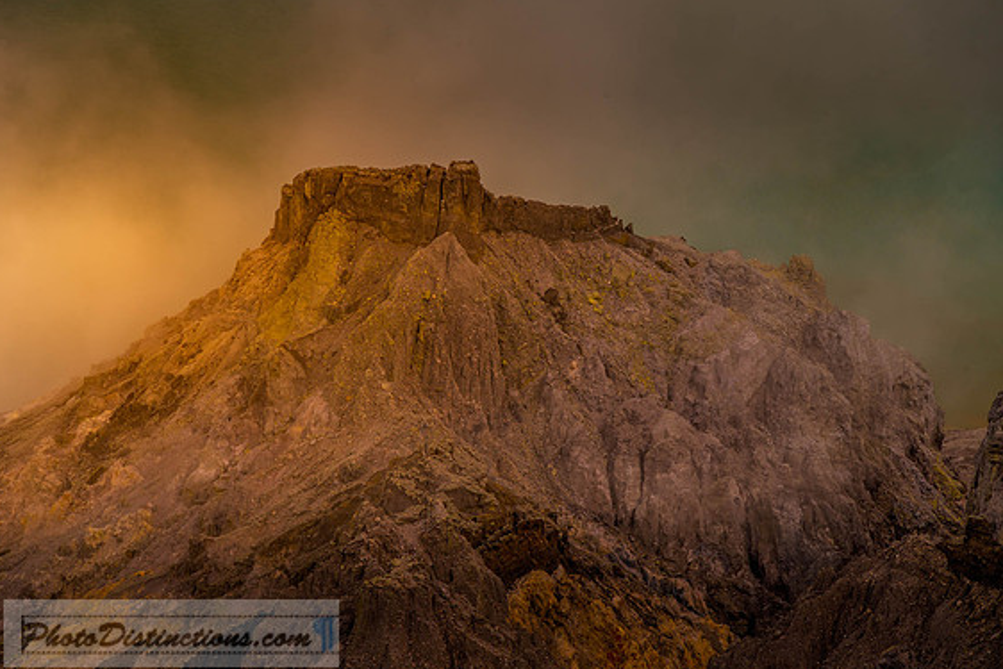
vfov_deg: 8.6
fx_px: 4459
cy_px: 342
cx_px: 493
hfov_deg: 12.8
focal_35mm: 160
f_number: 10
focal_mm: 155
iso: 280
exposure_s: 1/200
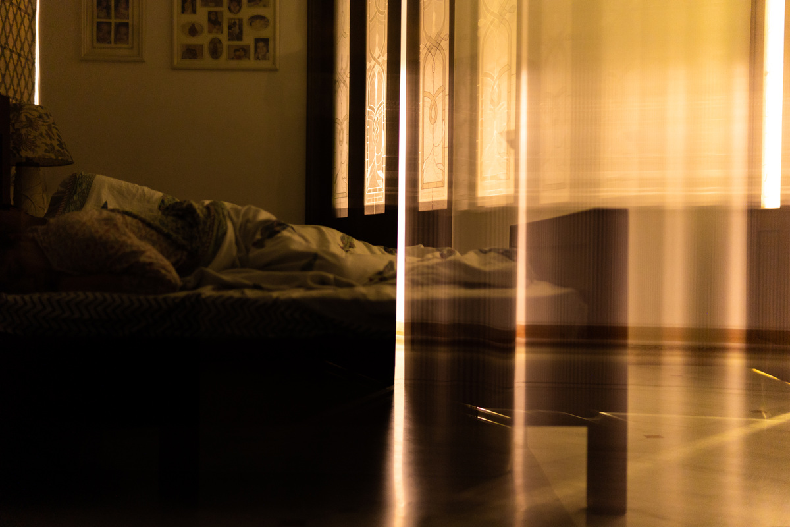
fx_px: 987
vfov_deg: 29.9
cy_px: 264
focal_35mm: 45
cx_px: 395
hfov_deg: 43.6
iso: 800
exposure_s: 25
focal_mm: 30
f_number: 1.4
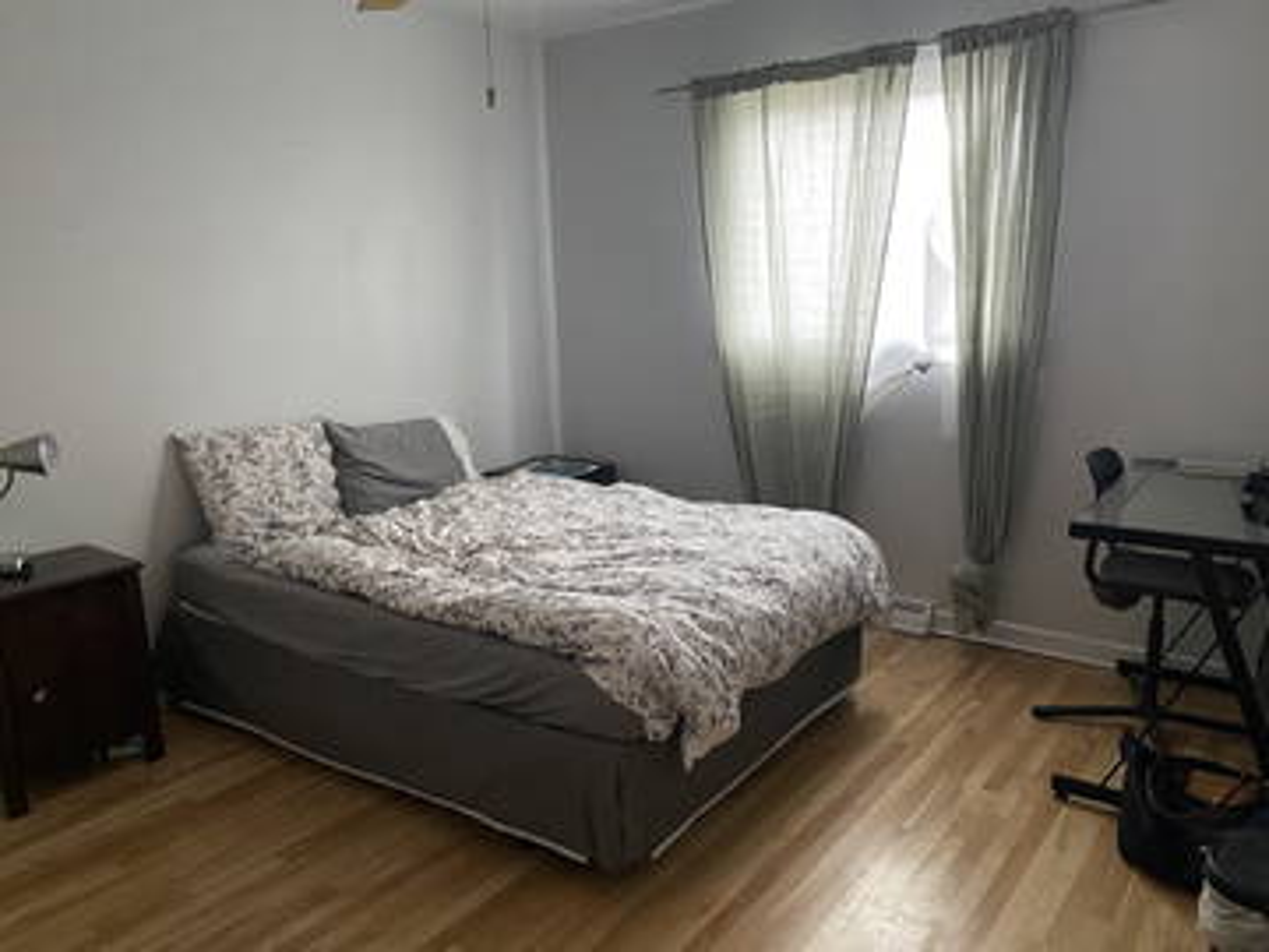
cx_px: 634
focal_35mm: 26
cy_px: 476
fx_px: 953
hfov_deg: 67.3
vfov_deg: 53.1
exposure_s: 1/40
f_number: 1.8
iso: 640
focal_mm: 4.25
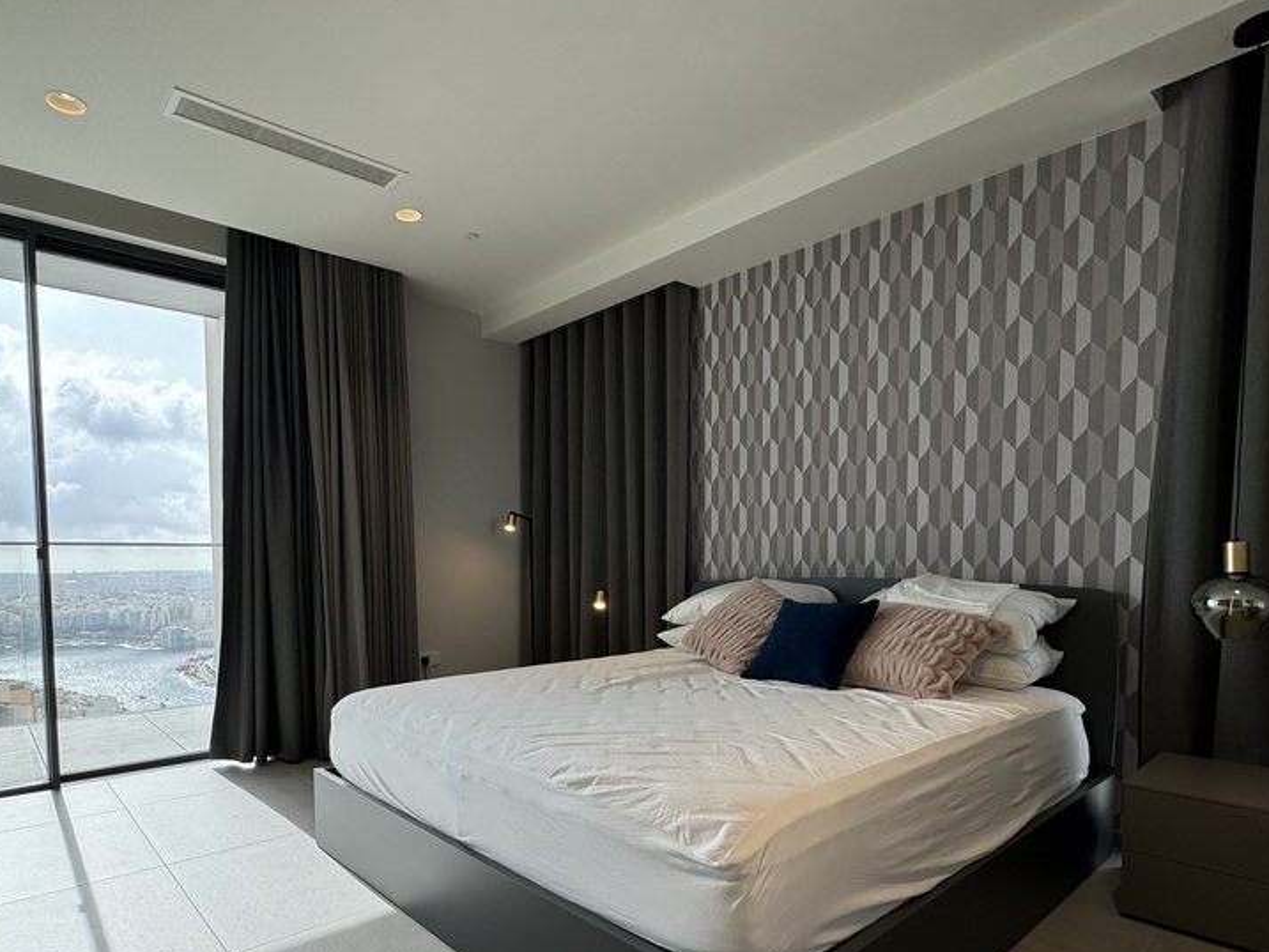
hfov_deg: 81.0
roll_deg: +0.3
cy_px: 607
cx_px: 526
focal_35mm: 20
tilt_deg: -3.3
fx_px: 733
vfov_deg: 64.8
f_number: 2.2
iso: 40
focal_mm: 2.22
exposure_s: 1/277
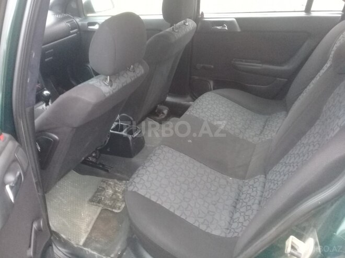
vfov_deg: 45.4
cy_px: 129
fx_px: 309
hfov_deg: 58.4
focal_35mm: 31
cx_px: 172
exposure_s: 1/24
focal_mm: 3.3
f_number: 2.2
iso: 200
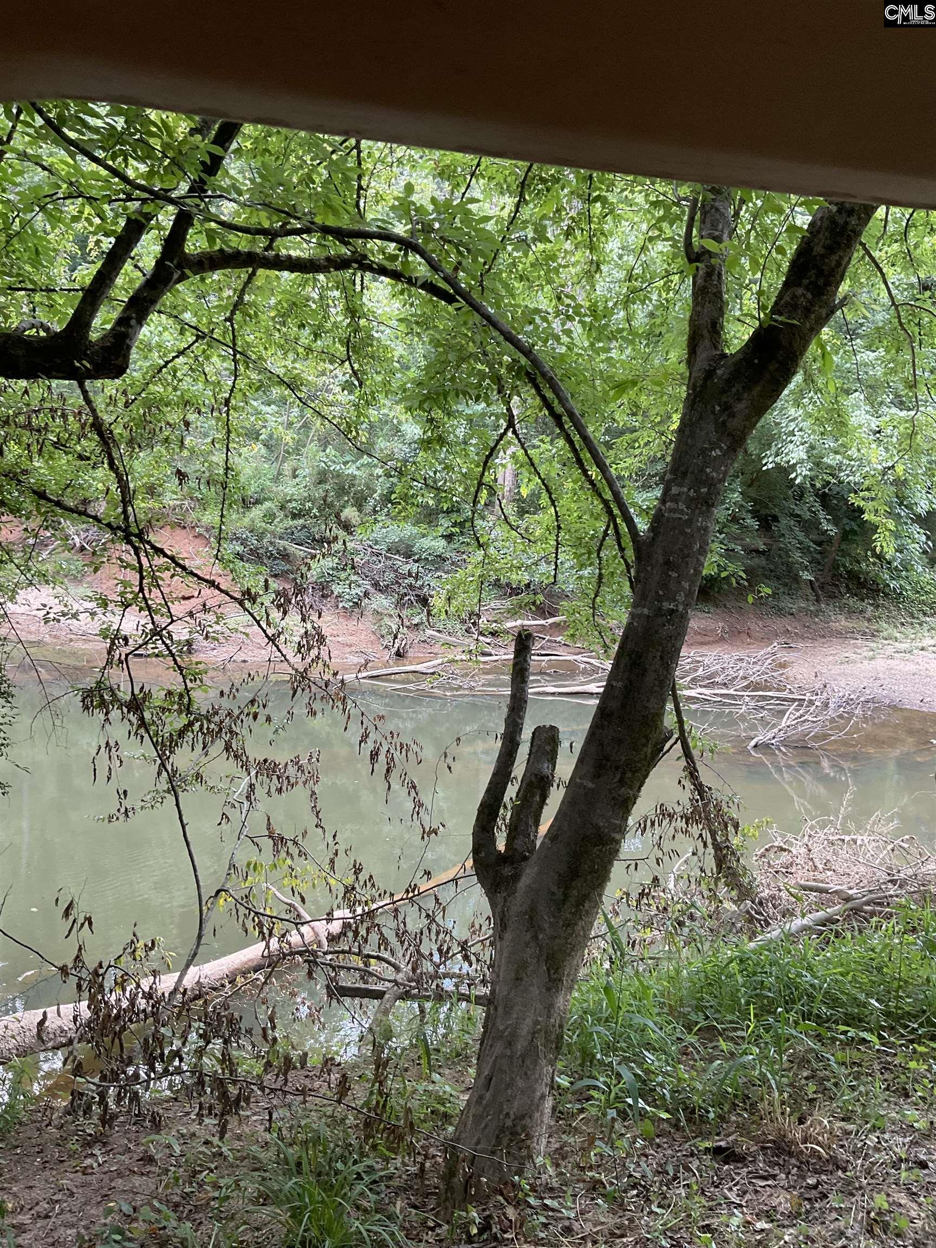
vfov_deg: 61.7
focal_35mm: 29
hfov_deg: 48.2
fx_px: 1046
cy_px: 624
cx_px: 468
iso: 64
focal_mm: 3
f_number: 1.8
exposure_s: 1/117
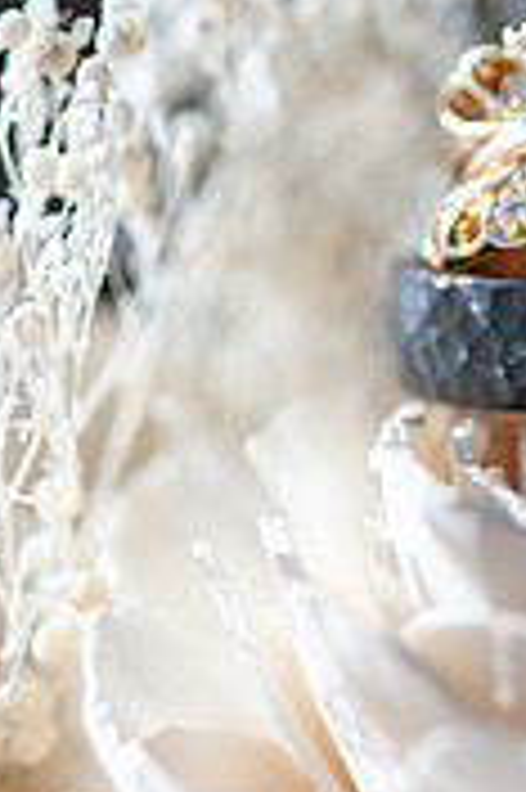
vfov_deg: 7.7
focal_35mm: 268
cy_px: 490
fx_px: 5885
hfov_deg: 5.1
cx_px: 497
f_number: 4.5
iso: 640
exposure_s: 1/4000
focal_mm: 105
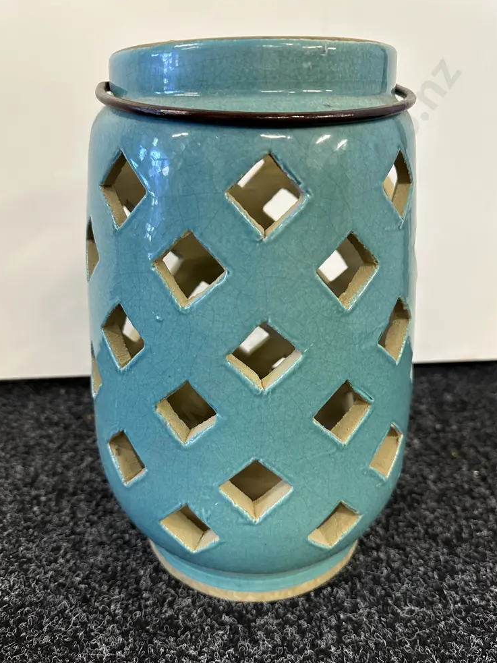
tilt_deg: -23.5
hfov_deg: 54.9
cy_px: 341
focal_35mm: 25
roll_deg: -0.6
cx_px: 245
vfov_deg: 69.4
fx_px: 479
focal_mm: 6.86
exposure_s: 1/50
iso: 250
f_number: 1.78
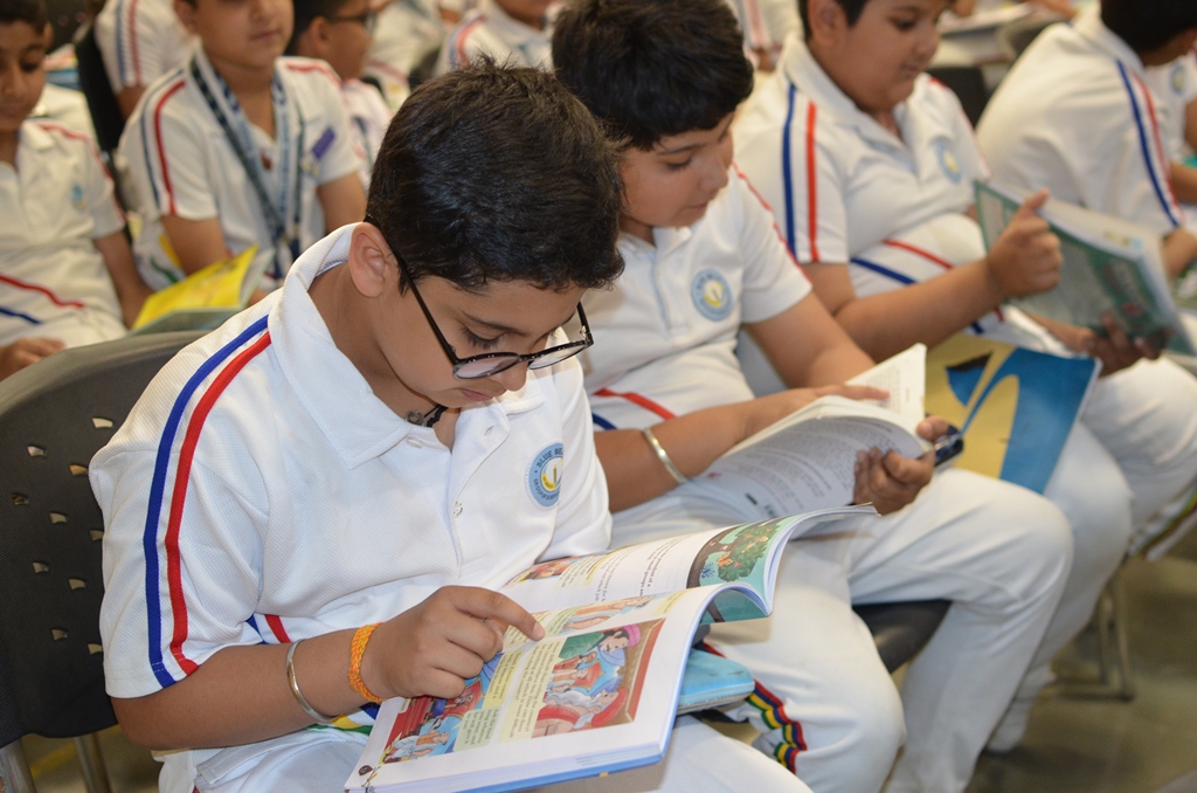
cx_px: 598
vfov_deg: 25.6
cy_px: 396
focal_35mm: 52
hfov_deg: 37.9
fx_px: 1742
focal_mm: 35
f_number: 2.8
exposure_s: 1/60
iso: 1000
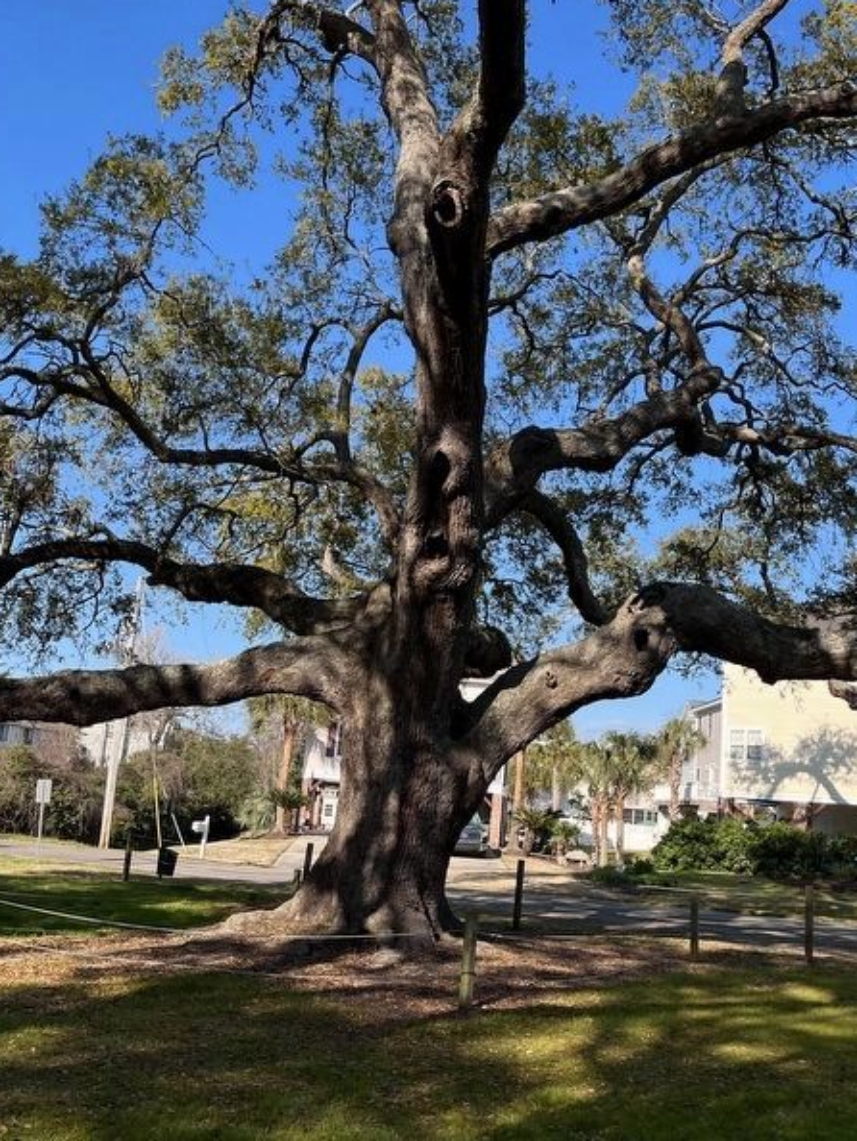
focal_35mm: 35
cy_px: 567
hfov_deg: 40.7
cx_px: 469
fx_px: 1155
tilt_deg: +11.6
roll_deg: -3.9
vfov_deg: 52.6
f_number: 1.6
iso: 50
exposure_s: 1/1832
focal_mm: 5.1
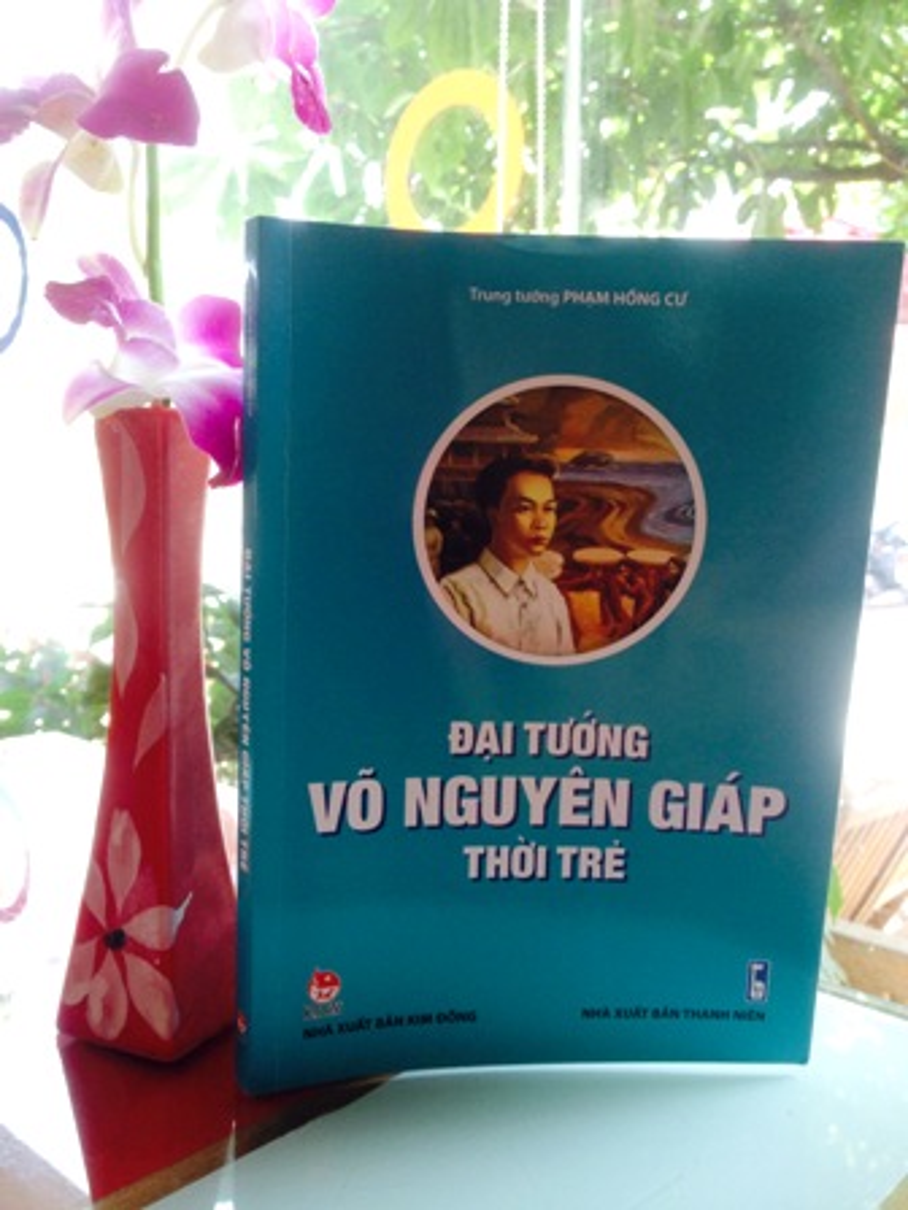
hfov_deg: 40.7
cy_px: 605
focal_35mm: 35
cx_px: 454
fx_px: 1224
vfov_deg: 52.6
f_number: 2.4
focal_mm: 4.28
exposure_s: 1/30
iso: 50
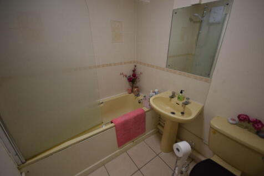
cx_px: 132
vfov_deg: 77.3
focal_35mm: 15
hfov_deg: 100.4
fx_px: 110
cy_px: 88
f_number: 4
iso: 200
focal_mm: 10
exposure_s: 1/20
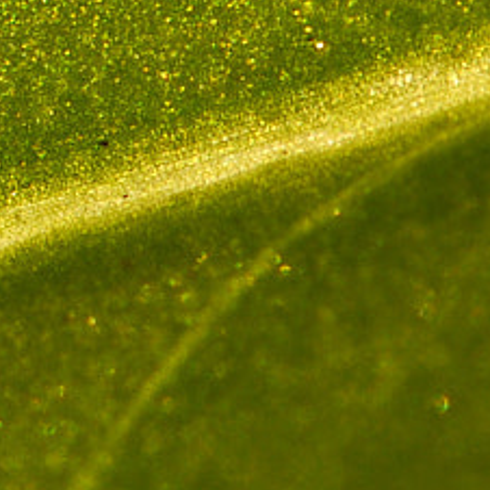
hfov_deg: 1.8
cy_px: -309
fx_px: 15214
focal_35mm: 950
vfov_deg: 1.8
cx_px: -249
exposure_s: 1/5
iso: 100
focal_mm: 105
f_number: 11
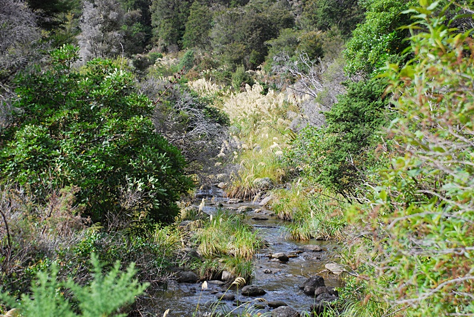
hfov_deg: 23.3
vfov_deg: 15.8
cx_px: 237
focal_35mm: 87
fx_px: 1147
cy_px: 158
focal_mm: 58
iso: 400
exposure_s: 1/640
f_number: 6.3
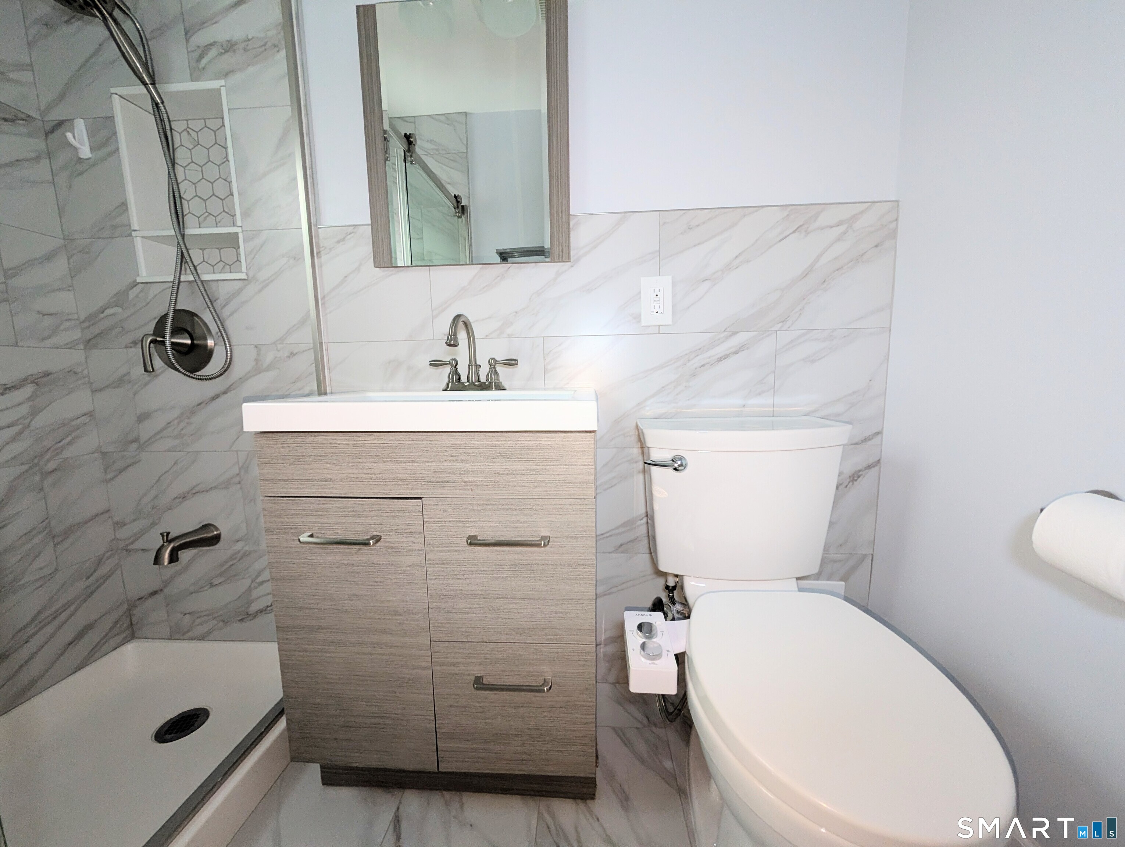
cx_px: 562
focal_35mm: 12
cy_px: 424
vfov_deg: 94.6
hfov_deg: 110.5
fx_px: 391
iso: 353
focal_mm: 2.02
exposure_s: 1/84
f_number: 1.7
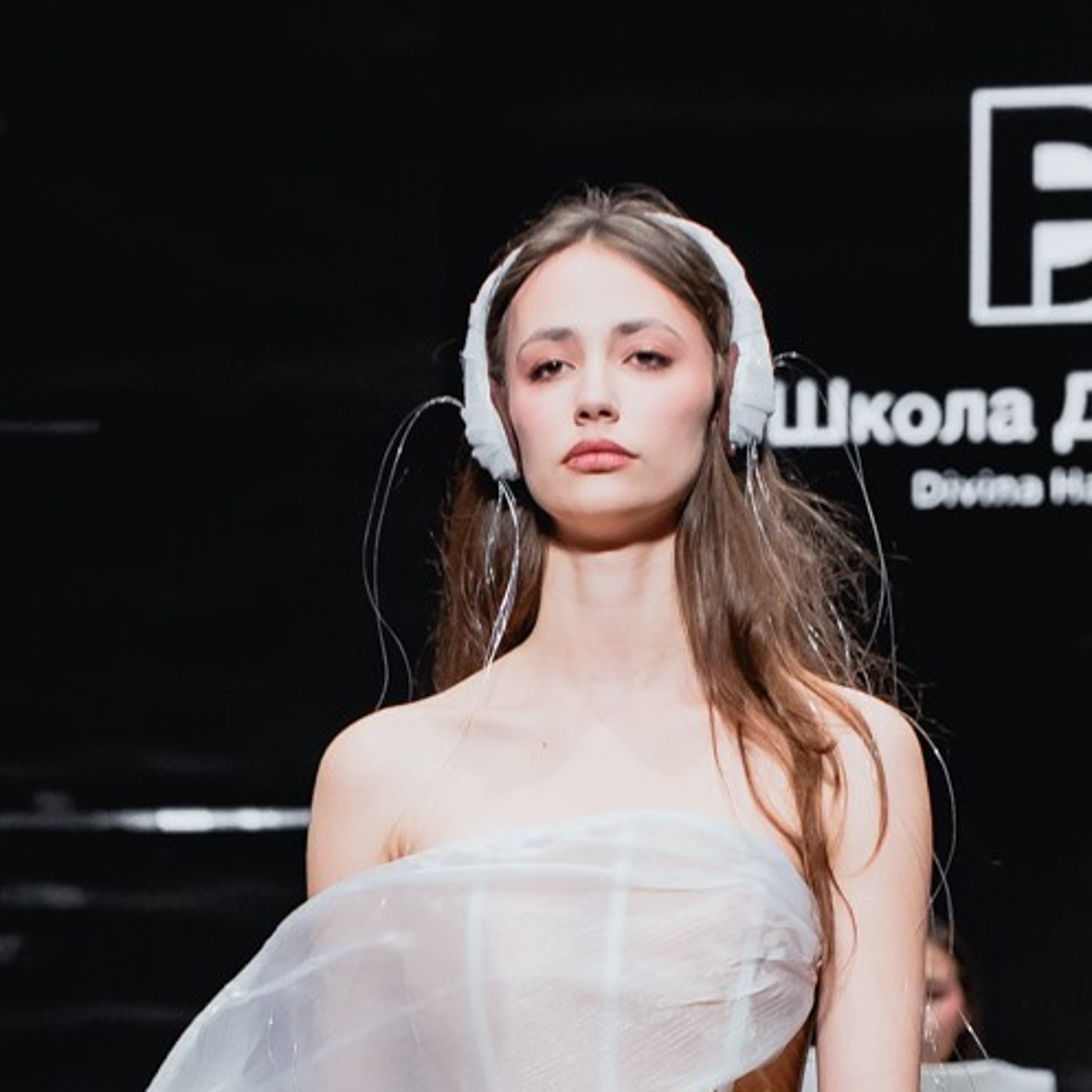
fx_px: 8780
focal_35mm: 246
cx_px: 582
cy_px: 1534
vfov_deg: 7.0
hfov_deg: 7.1
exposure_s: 1/250
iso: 3200
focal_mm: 75
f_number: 4
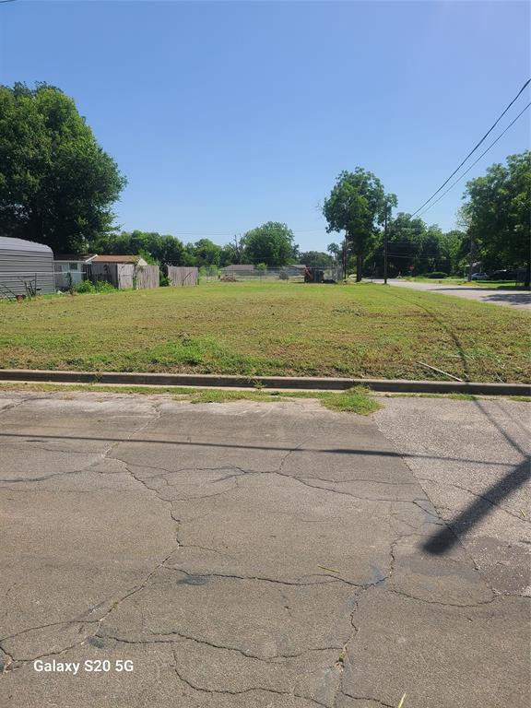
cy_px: 354
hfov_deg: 53.1
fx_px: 532
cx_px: 266
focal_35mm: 26
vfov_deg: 67.3
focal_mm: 5.4
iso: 40
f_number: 1.8
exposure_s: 1/2767
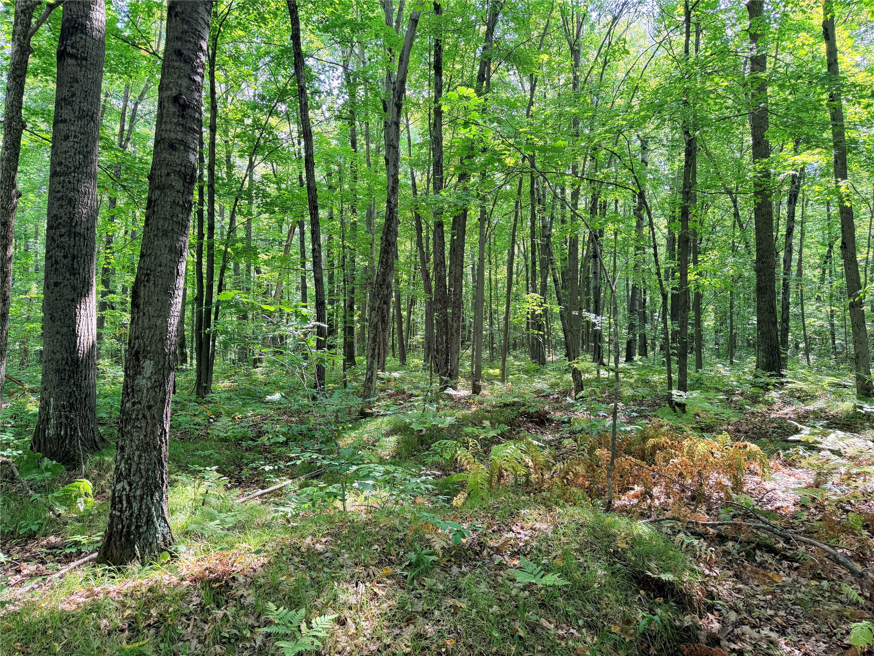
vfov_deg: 56.8
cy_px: 328
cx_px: 437
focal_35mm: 24
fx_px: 606
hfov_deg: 71.6
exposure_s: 1/122
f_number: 1.78
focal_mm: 6.76
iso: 200
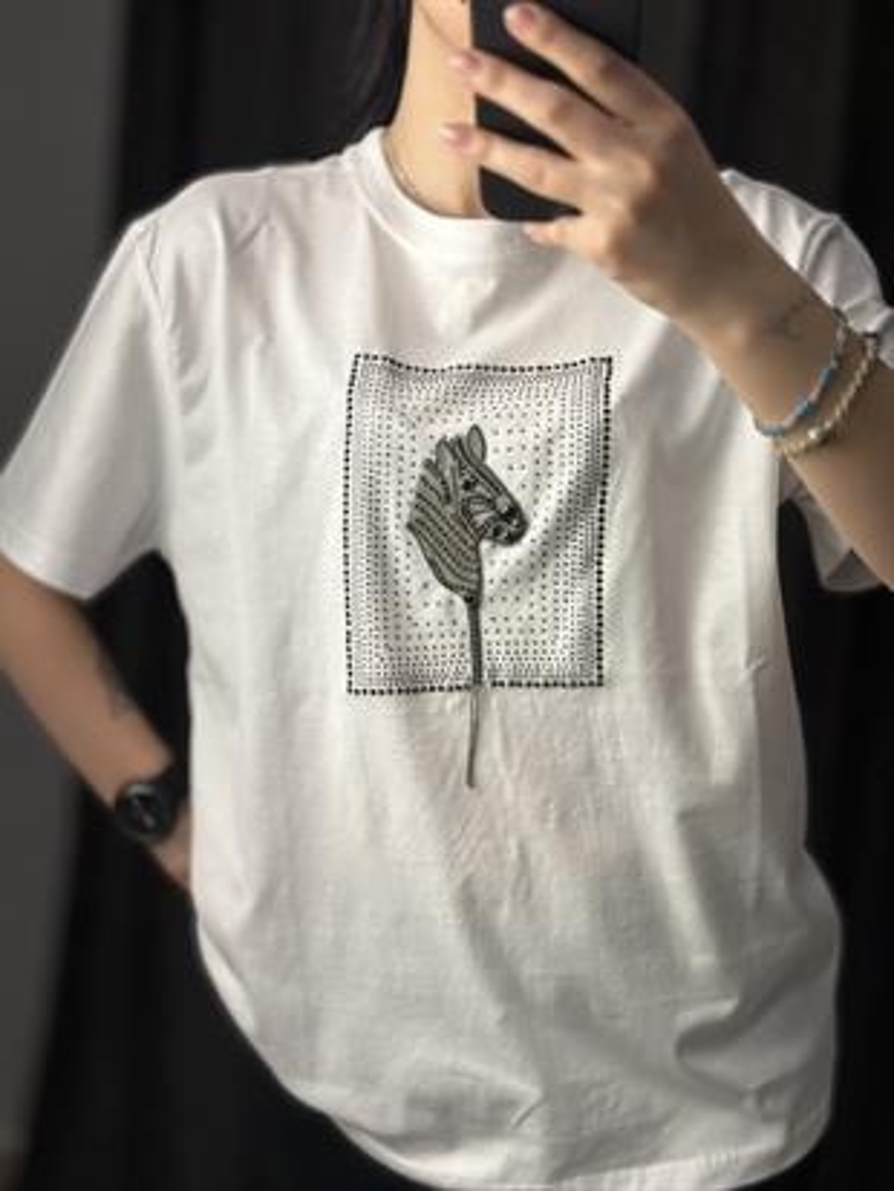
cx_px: 447
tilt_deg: -34.2
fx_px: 1652
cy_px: 596
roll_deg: -2.5
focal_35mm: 48
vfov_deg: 39.6
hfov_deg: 30.3
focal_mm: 6.86
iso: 80
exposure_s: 1/214
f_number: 1.78
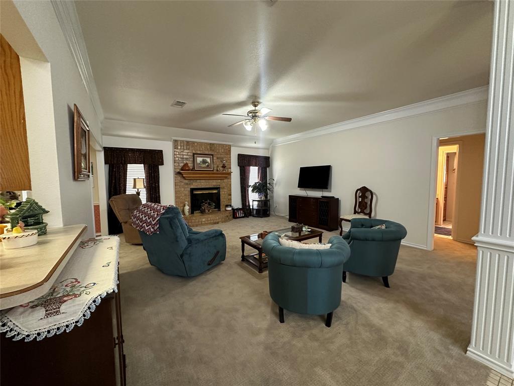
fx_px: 208
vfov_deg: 85.7
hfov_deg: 102.1
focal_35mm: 14
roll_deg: +0.0
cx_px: 257
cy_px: 193
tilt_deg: -3.8
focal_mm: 2.22
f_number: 2.2
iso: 400
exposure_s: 1/60
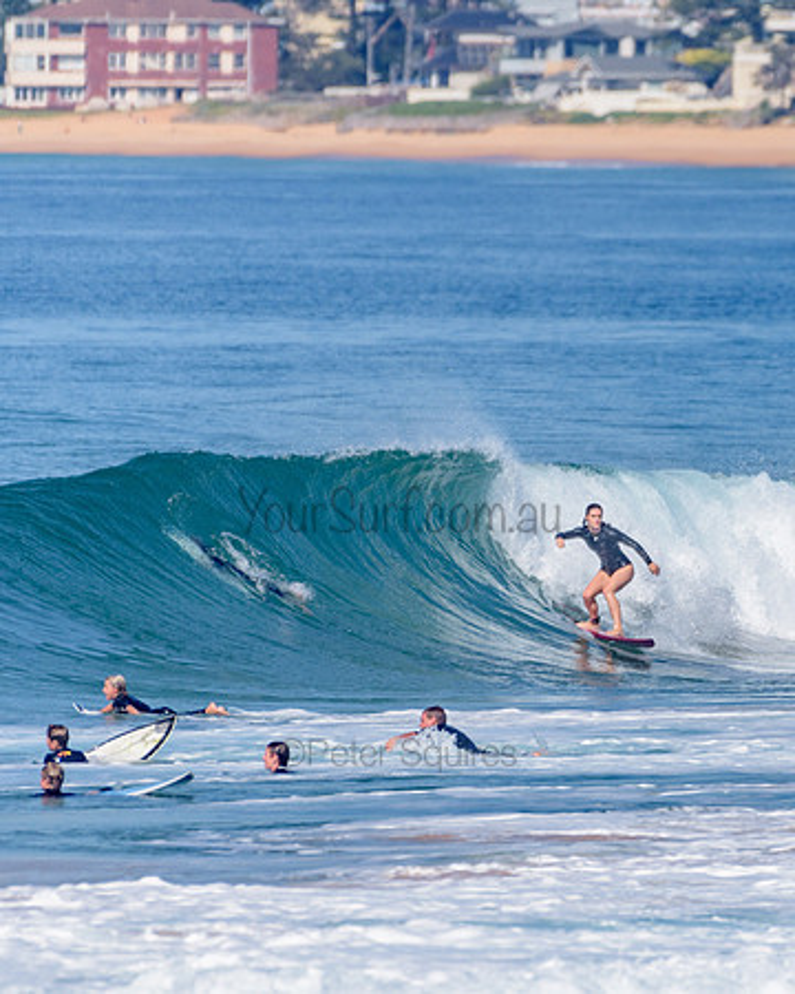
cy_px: 576
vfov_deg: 1.7
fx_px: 32541
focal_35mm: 1106
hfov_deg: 1.4
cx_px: 610
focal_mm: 500
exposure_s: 1/2000
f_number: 5.6
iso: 110
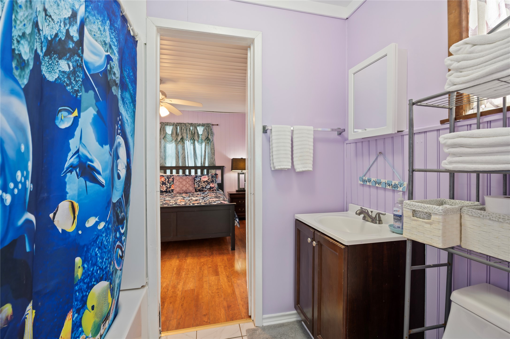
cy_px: 170
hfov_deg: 96.8
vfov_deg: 73.7
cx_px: 255
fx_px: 226
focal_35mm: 16
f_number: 5.6
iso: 125
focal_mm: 16
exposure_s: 1/2
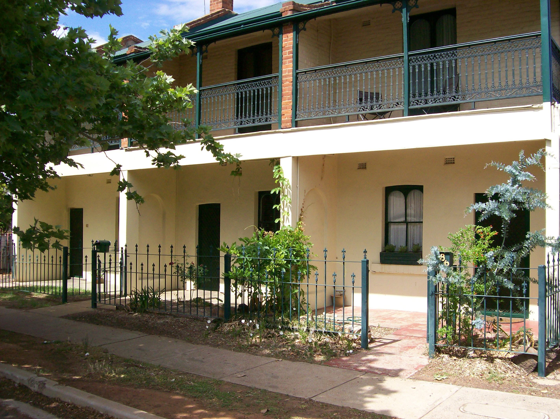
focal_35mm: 36
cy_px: 210
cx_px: 280
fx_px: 582
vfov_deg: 39.6
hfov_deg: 51.4
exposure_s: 1/396
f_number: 4.8
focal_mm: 6
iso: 80
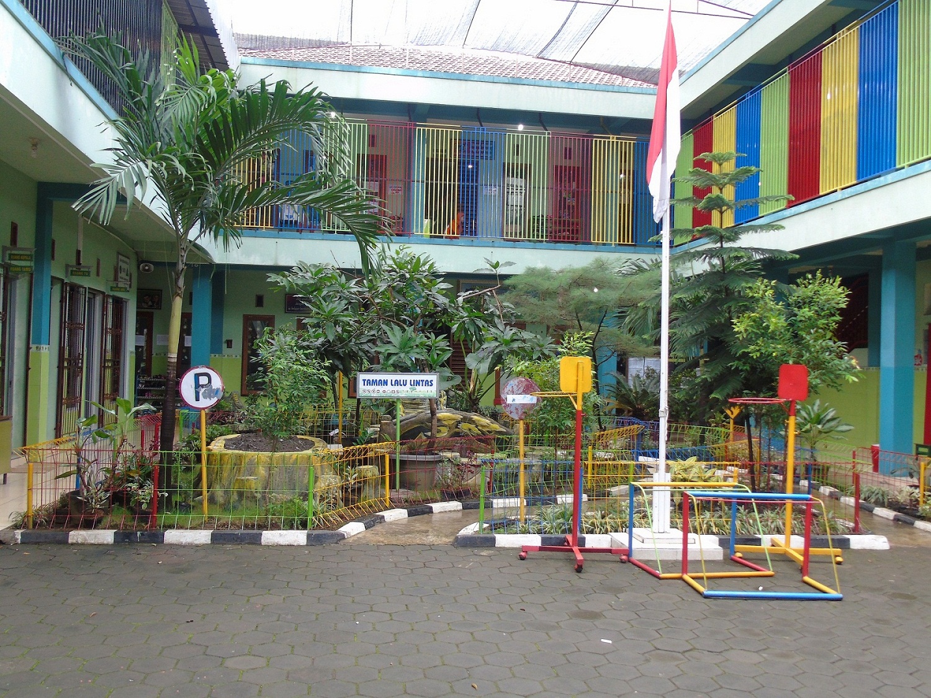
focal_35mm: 29
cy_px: 349
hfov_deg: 61.7
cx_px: 466
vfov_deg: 48.2
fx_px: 780
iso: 100
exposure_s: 1/30
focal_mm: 5.2
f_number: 3.6
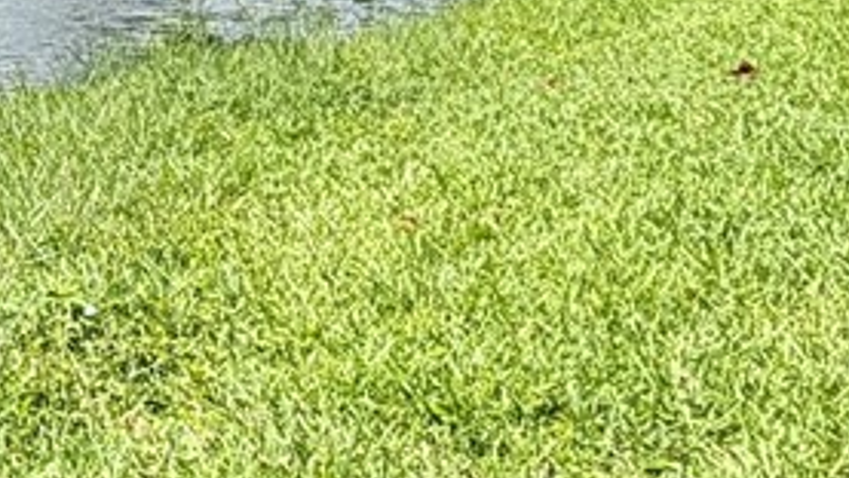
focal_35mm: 88
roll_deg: +4.5
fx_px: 1982
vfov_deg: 13.1
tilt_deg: -2.6
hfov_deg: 17.2
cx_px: -870
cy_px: -218
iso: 20
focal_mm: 2.22
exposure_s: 1/864
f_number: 2.2
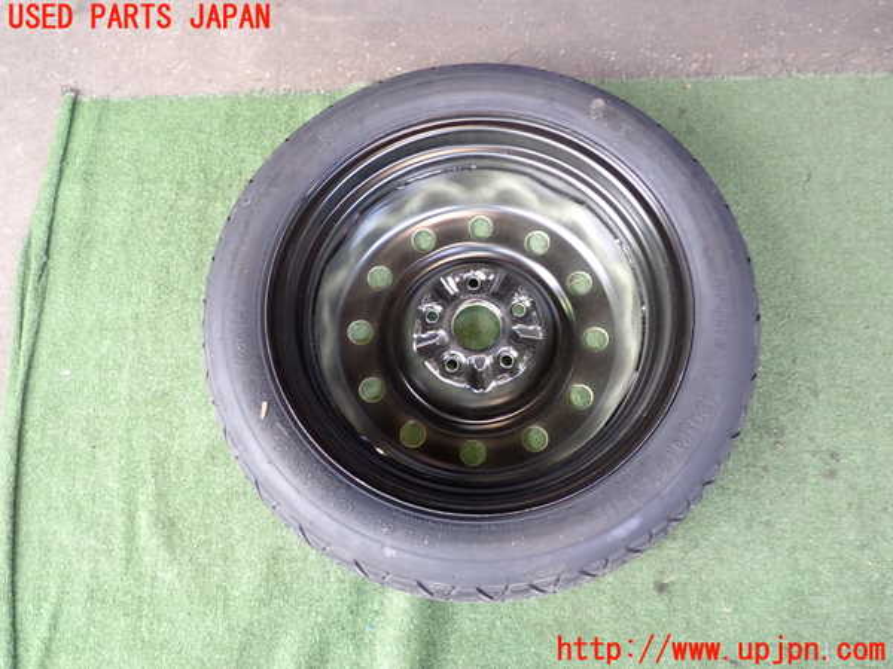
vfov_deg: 46.8
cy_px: 334
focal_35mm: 30
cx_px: 446
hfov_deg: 60.0
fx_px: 774
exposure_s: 1/40
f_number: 2.3
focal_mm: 5.4
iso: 200
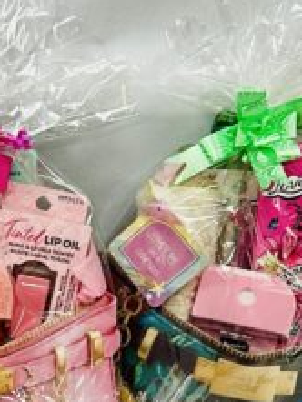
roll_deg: -2.1
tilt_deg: -24.4
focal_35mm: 94
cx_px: -100
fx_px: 1092
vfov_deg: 20.5
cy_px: 342
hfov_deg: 15.0
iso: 80
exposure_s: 1/60
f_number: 1.5
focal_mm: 5.7
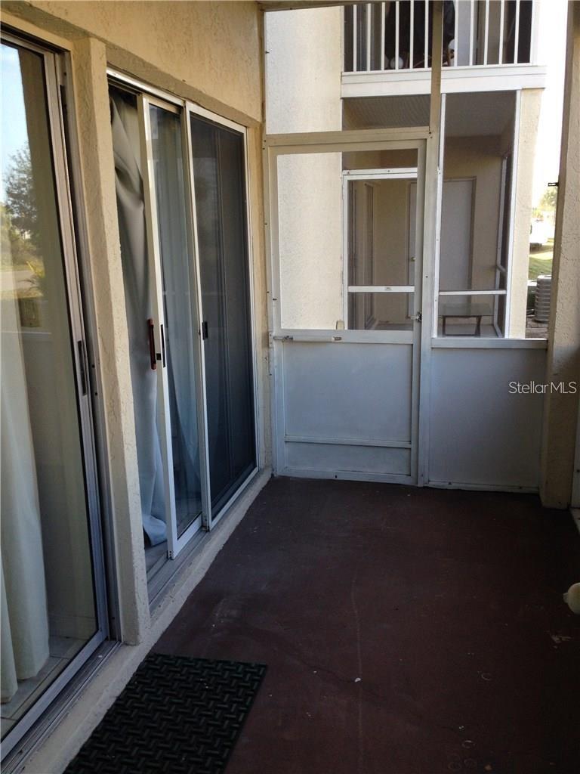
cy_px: 387
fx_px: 737
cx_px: 290
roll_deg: +0.8
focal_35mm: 33
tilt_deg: -8.7
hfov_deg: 42.9
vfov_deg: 55.4
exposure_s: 1/120
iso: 80
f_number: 2.4
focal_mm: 4.12
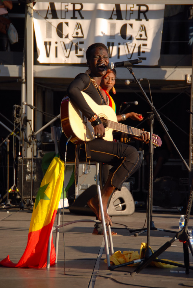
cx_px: 96
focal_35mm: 69
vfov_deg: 29.2
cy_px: 144
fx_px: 554
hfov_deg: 19.8
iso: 100
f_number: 4.8
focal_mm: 46
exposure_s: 1/250
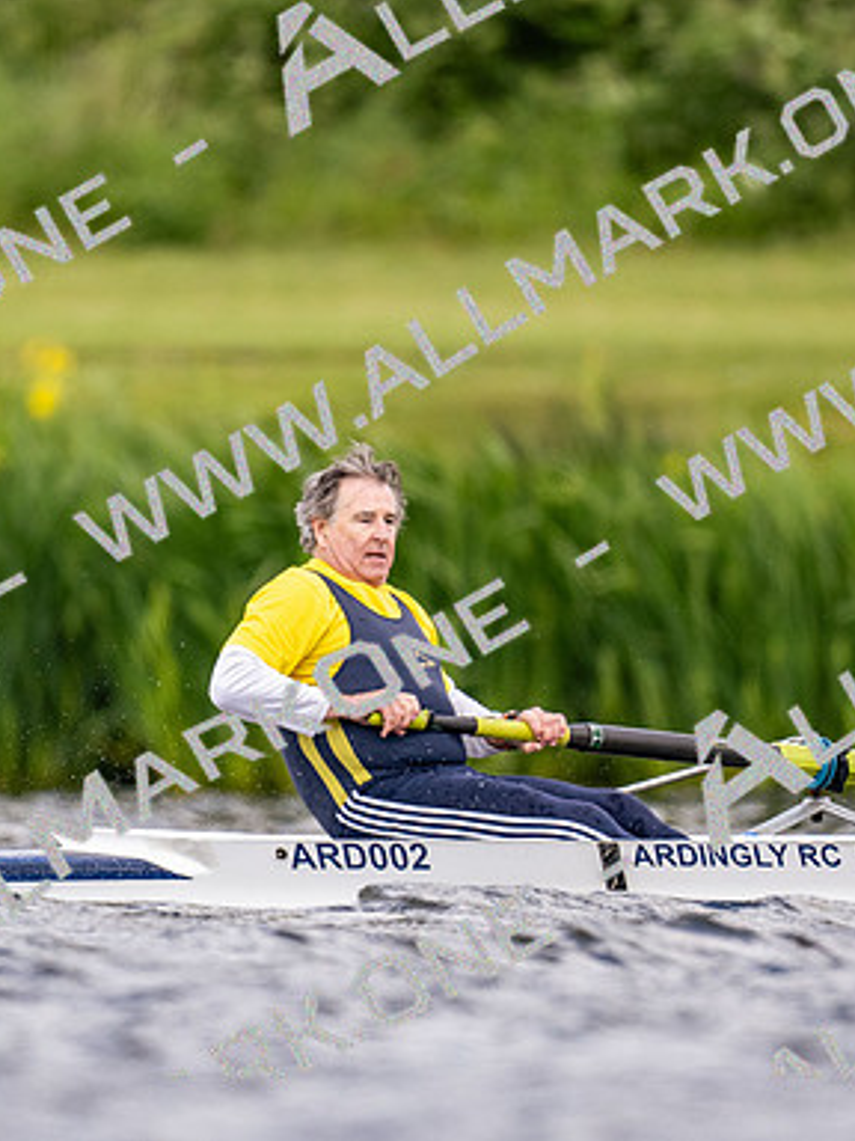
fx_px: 43043
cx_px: 439
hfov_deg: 1.1
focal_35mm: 1307
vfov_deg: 1.5
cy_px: 570
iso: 640
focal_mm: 600
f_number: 4
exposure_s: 1/2500
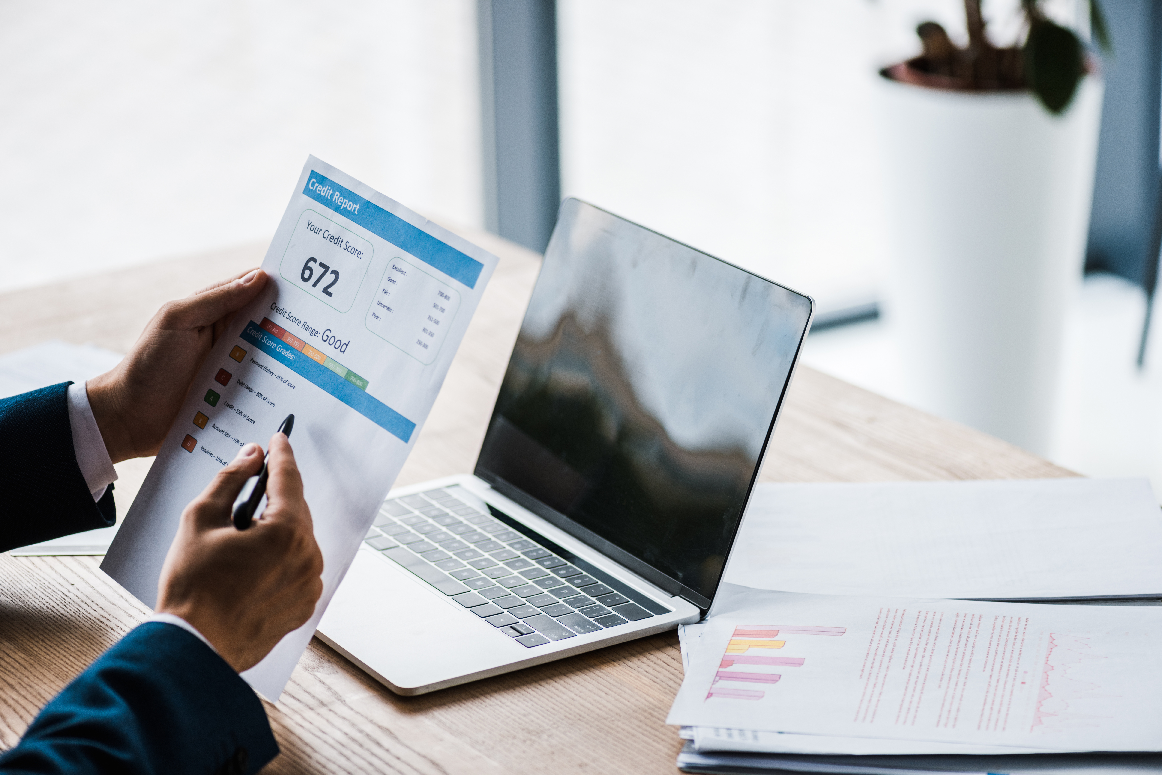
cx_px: 581
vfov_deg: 13.1
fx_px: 3390
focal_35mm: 105
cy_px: 388
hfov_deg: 19.5
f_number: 4
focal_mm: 105
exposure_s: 1/200
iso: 250
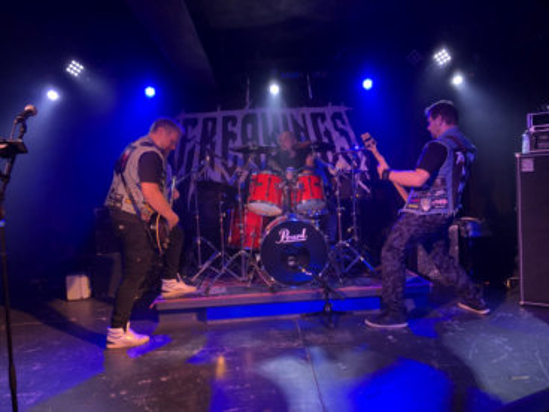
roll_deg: +5.1
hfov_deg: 63.4
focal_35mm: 28
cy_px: 206
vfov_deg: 49.7
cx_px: 274
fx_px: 444
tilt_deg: -2.7
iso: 400
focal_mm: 4
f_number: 1.8
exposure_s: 1/50
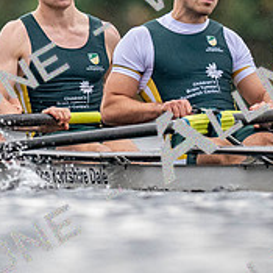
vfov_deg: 0.7
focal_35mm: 2534
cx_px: 22
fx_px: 22610
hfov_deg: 0.7
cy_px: 37
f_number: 4
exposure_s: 1/2500
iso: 2800
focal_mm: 600
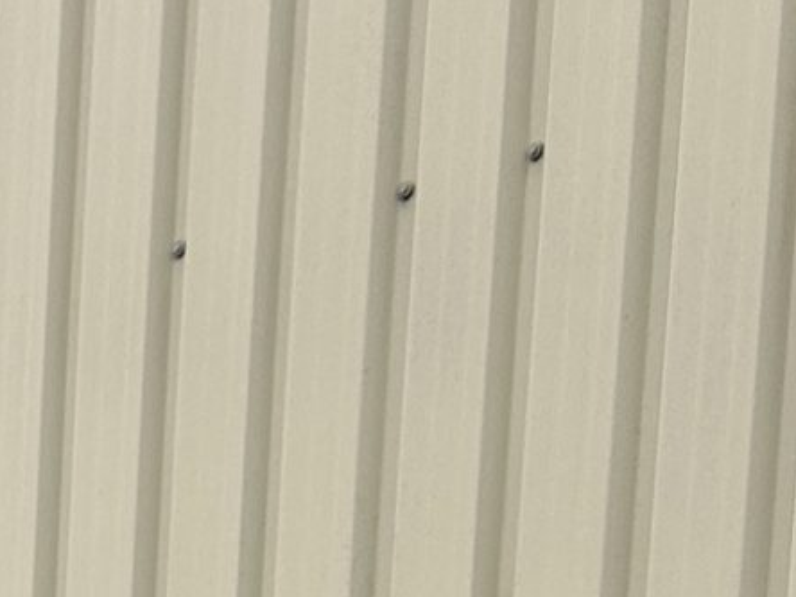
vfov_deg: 8.8
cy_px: 1545
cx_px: -952
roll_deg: -0.8
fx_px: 3449
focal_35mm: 150
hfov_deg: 11.4
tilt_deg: -5.7
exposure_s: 1/678
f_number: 1.5
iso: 50
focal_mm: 5.7
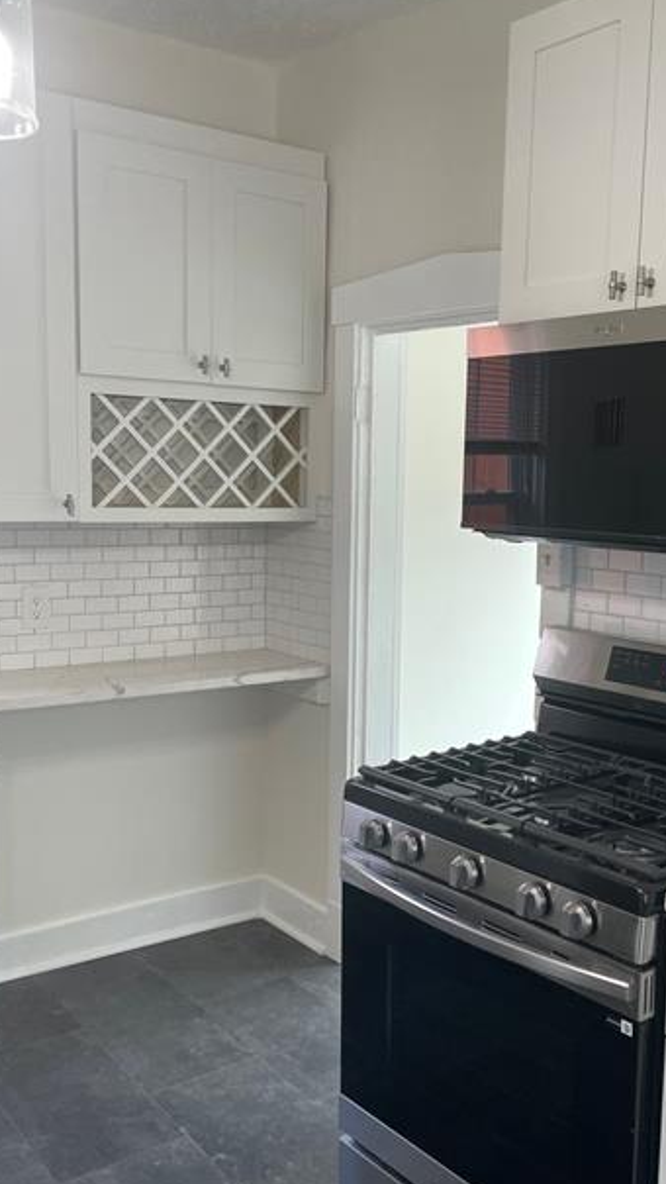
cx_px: 425
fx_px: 1130
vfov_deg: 55.2
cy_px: 631
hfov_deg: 32.7
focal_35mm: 36
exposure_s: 1/120
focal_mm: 4.2
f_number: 1.6
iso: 100
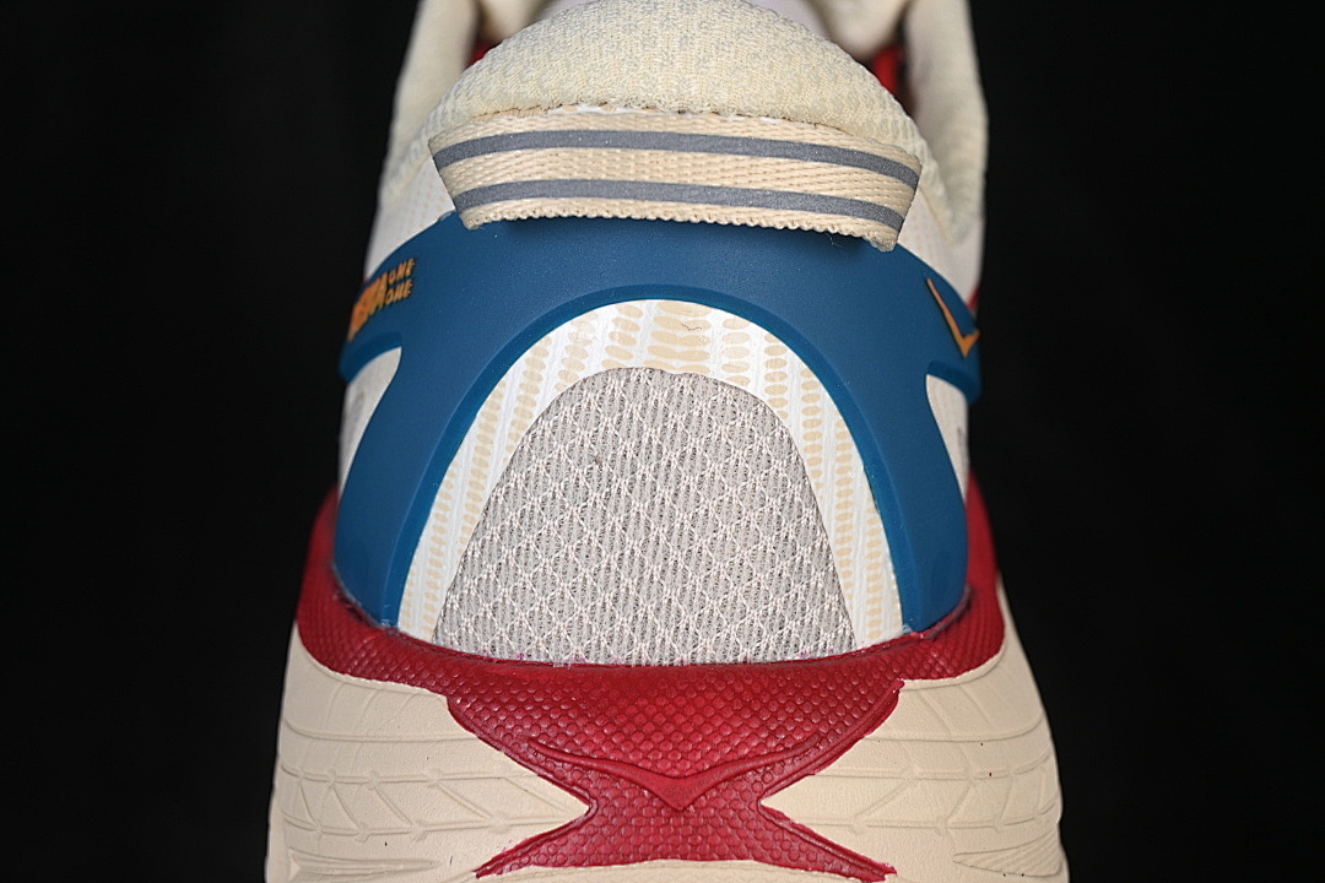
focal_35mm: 75
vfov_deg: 18.2
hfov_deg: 27.0
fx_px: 2760
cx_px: 662
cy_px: 442
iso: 160
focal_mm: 50
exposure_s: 1/80
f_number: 7.1
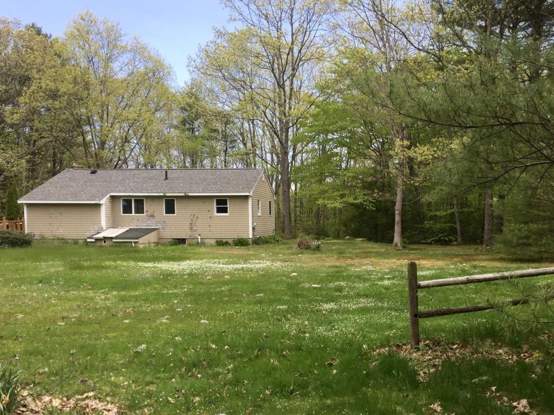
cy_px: 251
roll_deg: +0.8
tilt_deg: -2.6
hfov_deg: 50.9
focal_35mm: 36
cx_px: 339
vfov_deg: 39.5
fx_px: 576
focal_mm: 4.15
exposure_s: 1/618
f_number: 2.2
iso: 32
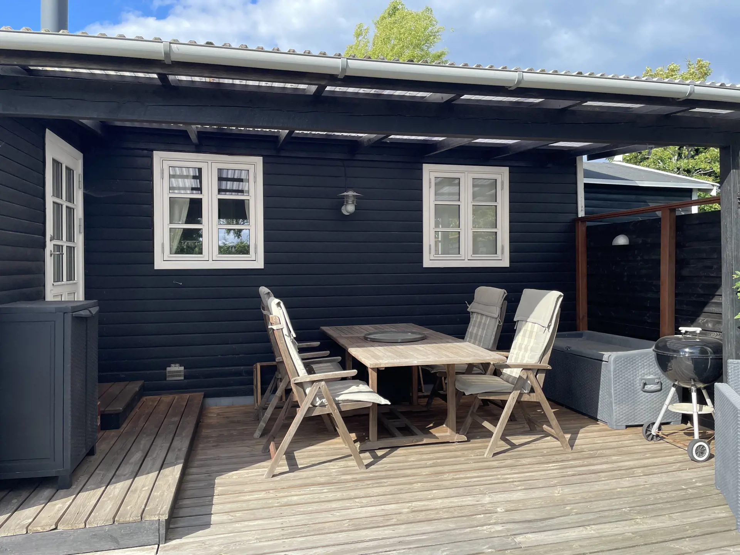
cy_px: 278
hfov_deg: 67.3
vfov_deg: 53.1
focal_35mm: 26
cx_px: 370
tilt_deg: +1.2
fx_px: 556
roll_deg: +0.5
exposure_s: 1/910
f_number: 1.6
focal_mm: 4.2
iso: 32
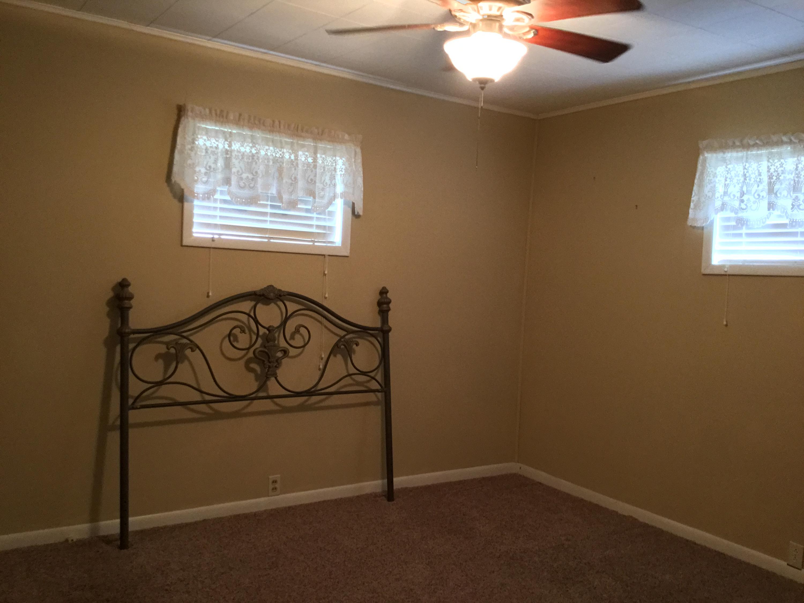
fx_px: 720
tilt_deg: -2.3
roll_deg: -1.8
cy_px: 302
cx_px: 402
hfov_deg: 58.4
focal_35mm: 31
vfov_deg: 45.4
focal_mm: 3.3
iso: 200
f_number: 2.4
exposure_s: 1/15
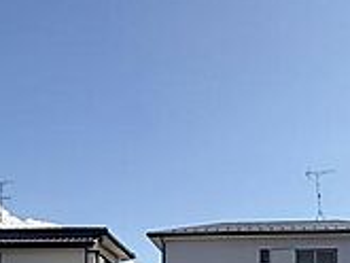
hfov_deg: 36.9
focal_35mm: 51
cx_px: 246
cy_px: 329
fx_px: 516
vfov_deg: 25.2
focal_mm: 2.22
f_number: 2.2
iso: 50
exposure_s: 1/2320
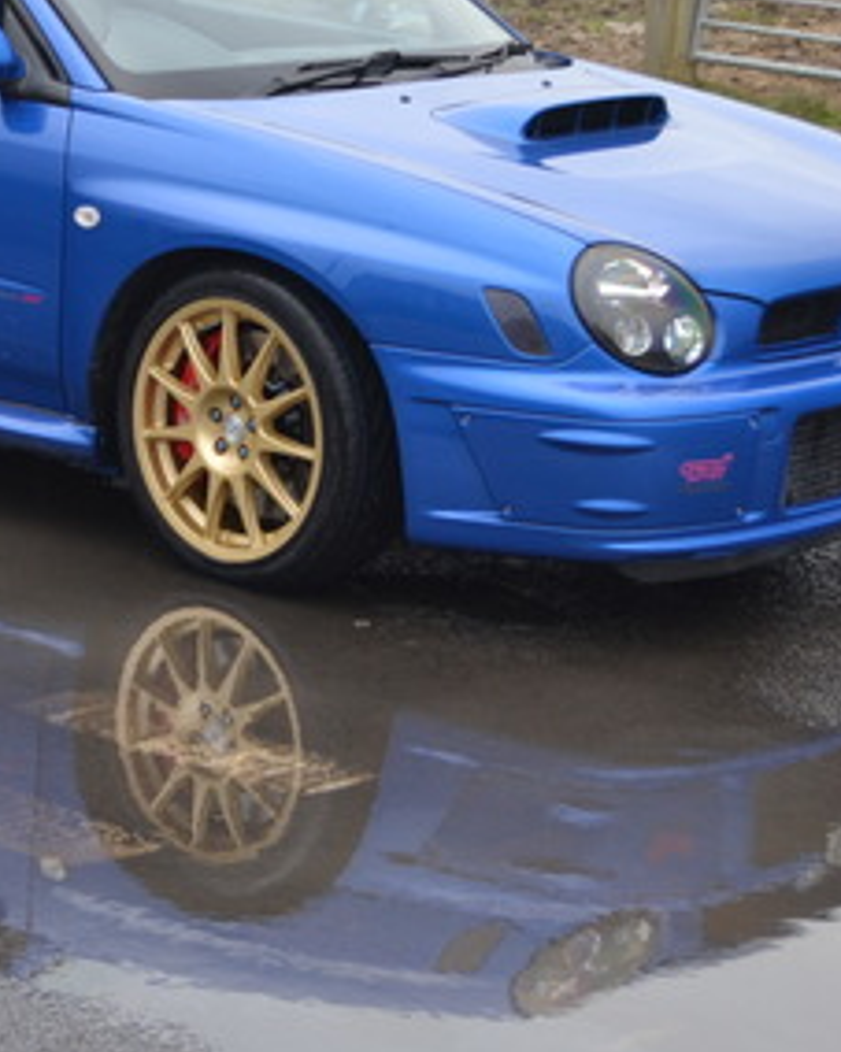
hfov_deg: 13.6
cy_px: 446
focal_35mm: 111
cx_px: -33
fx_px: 3455
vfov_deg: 17.3
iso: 400
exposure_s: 1/30
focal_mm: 28
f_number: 4.5
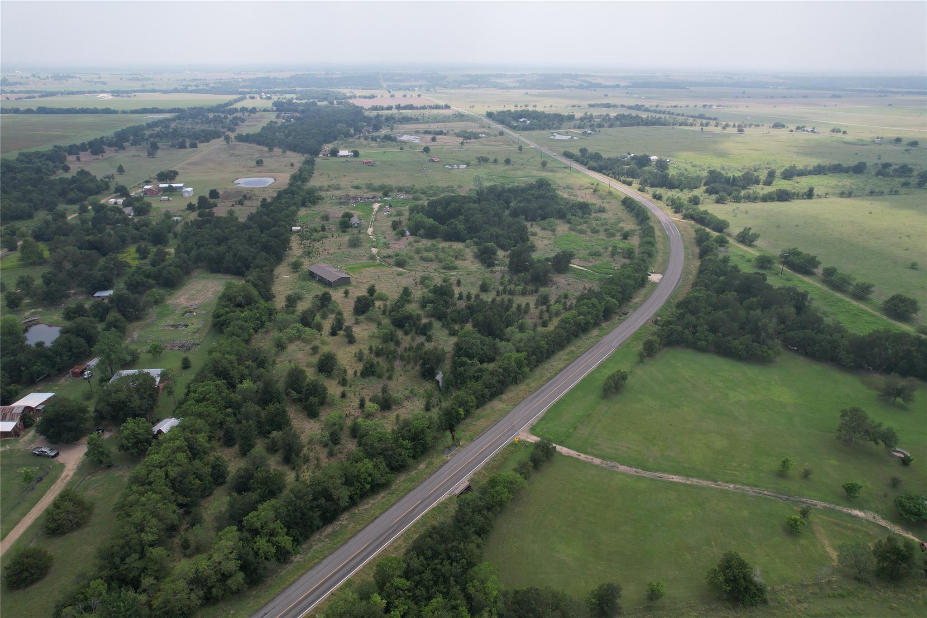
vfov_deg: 57.2
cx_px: 464
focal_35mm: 22
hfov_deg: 78.6
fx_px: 566
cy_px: 309
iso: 120
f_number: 2.8
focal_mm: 8.38
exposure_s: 1/1600
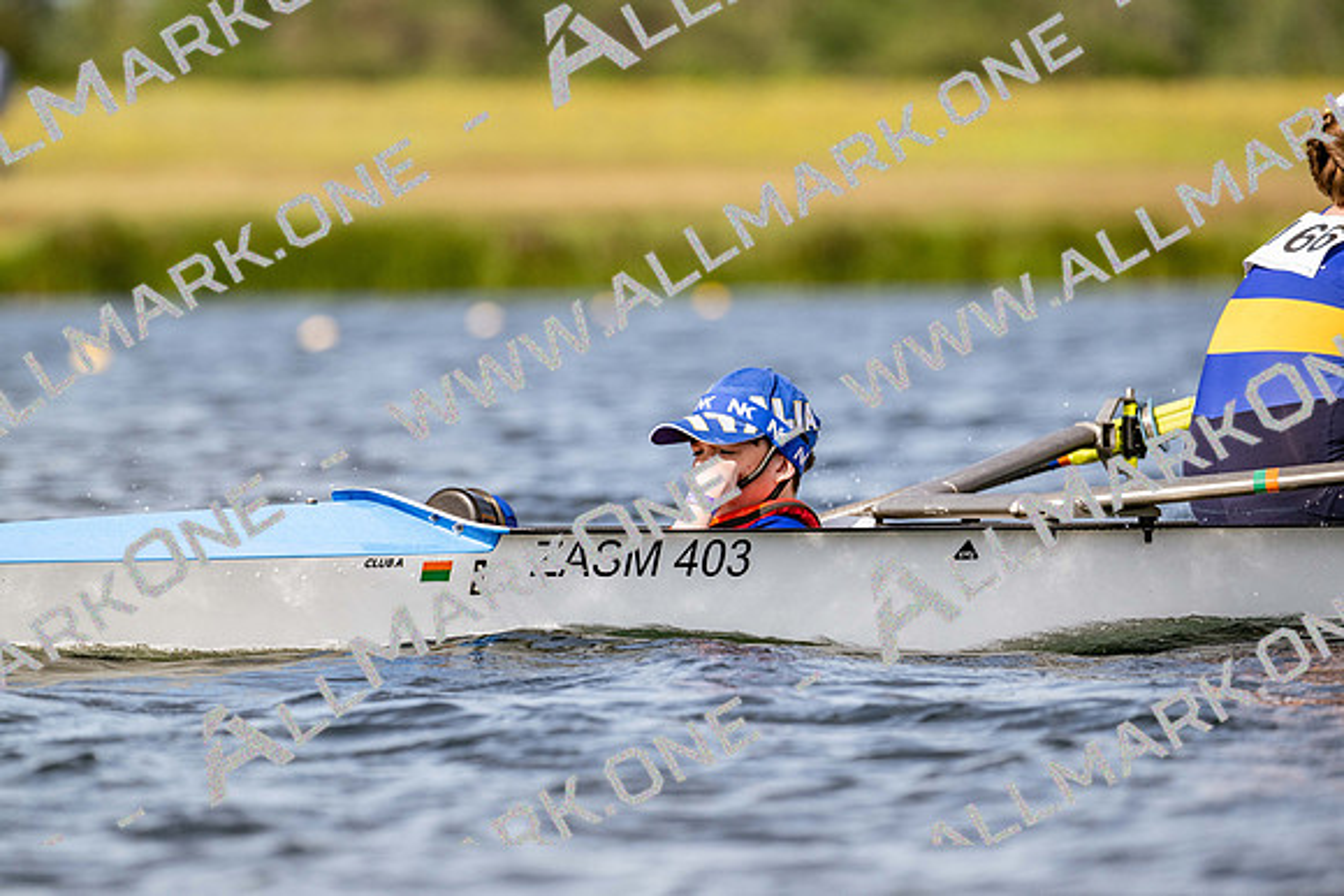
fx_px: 14936
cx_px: 672
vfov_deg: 3.4
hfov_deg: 5.2
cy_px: 448
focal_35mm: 400
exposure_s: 1/2500
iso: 320
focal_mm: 400
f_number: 5.6
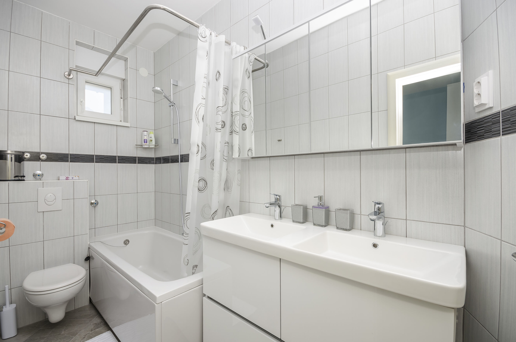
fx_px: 215
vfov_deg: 77.1
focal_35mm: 15
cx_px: 258
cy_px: 171
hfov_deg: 100.5
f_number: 10
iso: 100
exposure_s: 1/160
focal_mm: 10
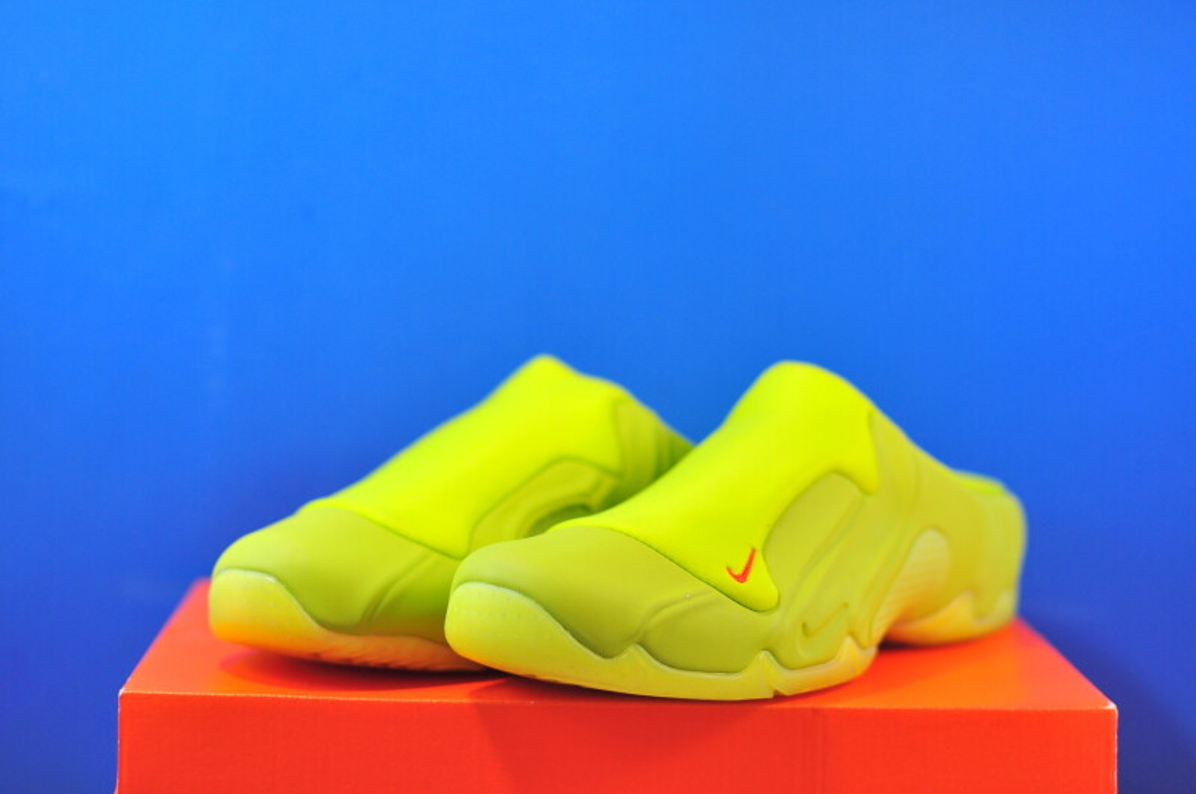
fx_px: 2488
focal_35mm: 75
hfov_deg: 27.0
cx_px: 598
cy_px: 397
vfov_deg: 18.1
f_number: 2
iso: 250
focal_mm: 50
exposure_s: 1/320
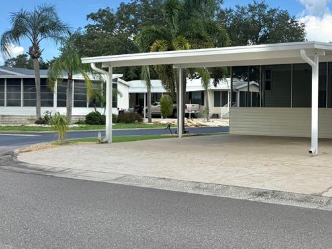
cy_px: 111
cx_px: 306
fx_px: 470
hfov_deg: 36.2
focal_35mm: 49
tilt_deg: +0.2
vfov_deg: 29.6
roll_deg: -0.6
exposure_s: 1/3953
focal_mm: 6.76
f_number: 1.78
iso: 80
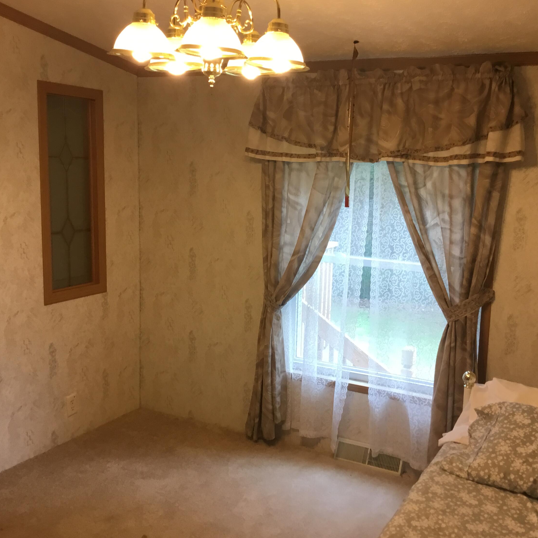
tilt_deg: -9.0
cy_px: 269
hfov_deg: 44.8
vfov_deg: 44.9
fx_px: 651
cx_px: 303
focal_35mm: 37
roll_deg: -1.8
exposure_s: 1/30
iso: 50
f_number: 2.4
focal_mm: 3.3
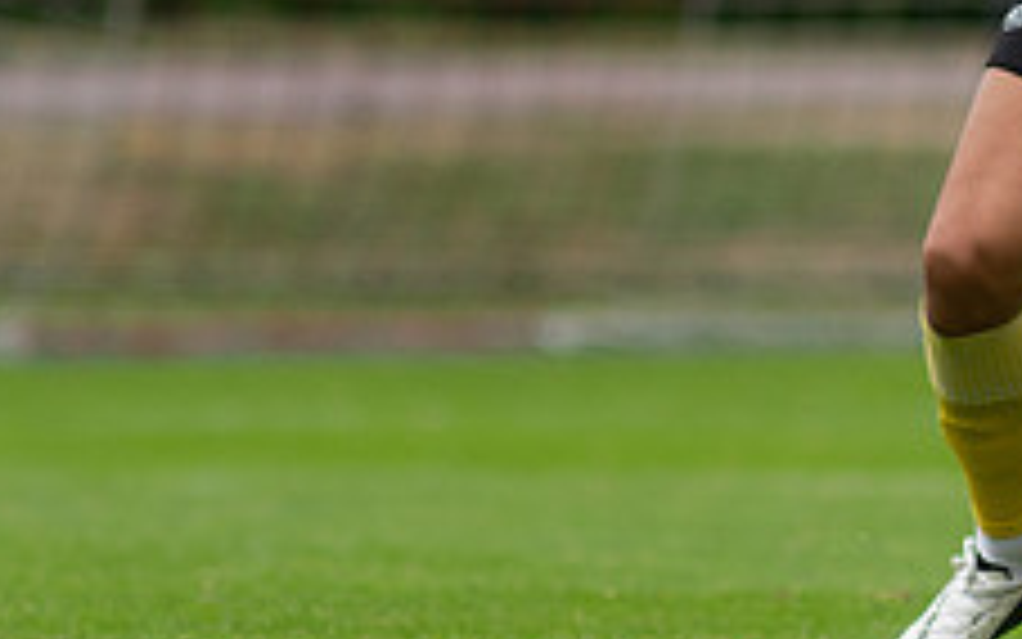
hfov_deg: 1.1
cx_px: 1515
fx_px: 54020
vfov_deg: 0.7
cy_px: -124
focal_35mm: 1939
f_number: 3.2
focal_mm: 300
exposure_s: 1/1250
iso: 180
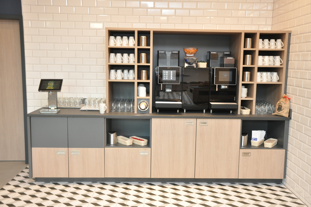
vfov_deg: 35.4
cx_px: 156
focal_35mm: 38
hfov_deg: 51.3
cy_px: 104
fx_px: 324
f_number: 6.3
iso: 800
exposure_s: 1/40
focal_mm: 25
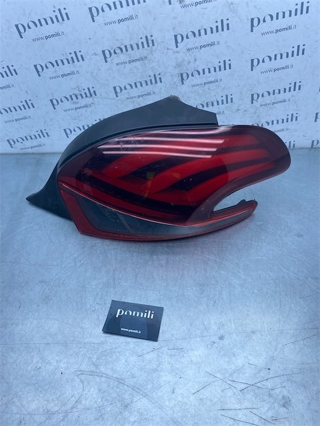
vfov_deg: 67.3
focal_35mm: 26
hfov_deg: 53.1
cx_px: 160
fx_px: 320
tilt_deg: -45.2
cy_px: 213
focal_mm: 4.25
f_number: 1.8
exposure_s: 1/990
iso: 32
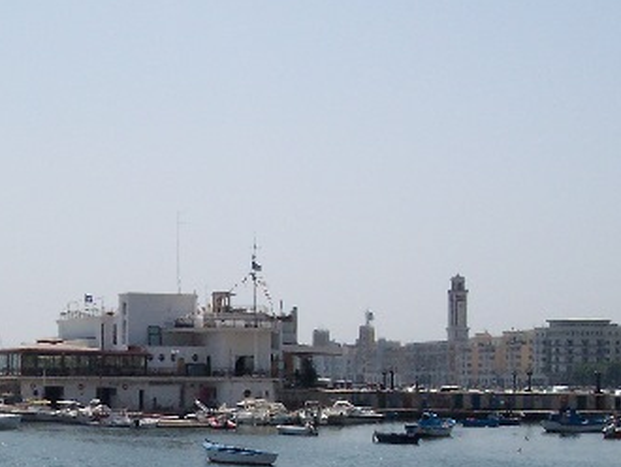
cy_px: 375
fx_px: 1652
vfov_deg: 16.0
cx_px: 117
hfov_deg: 21.0
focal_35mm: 92
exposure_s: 1/1000
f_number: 4.8
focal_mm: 8
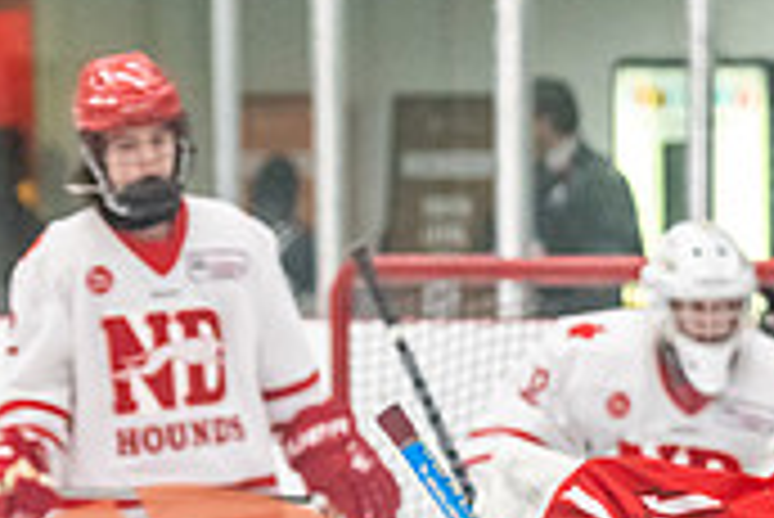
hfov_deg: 5.4
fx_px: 8155
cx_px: 952
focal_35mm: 379
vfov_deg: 3.6
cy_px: 804
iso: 4000
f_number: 2.8
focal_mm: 98
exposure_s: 1/800
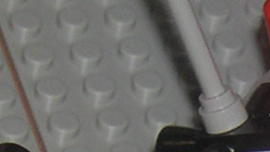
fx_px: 4164
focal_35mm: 581
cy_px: 443
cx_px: 441
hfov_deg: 3.7
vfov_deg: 2.1
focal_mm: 14.2
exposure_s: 1/60
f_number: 3.7
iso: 100
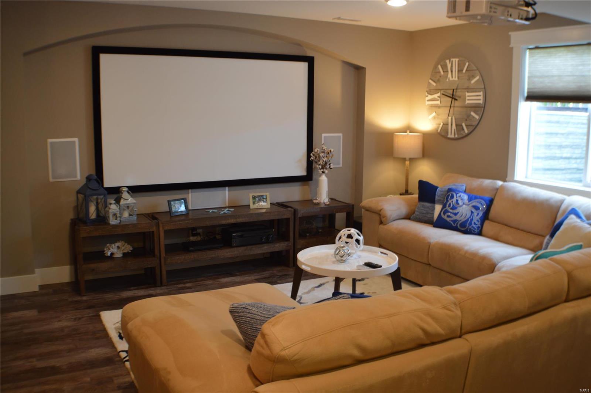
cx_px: 296
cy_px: 196
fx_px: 689
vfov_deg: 31.8
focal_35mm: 42
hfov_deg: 46.4
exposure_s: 1/30
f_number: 4.5
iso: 400
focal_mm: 28
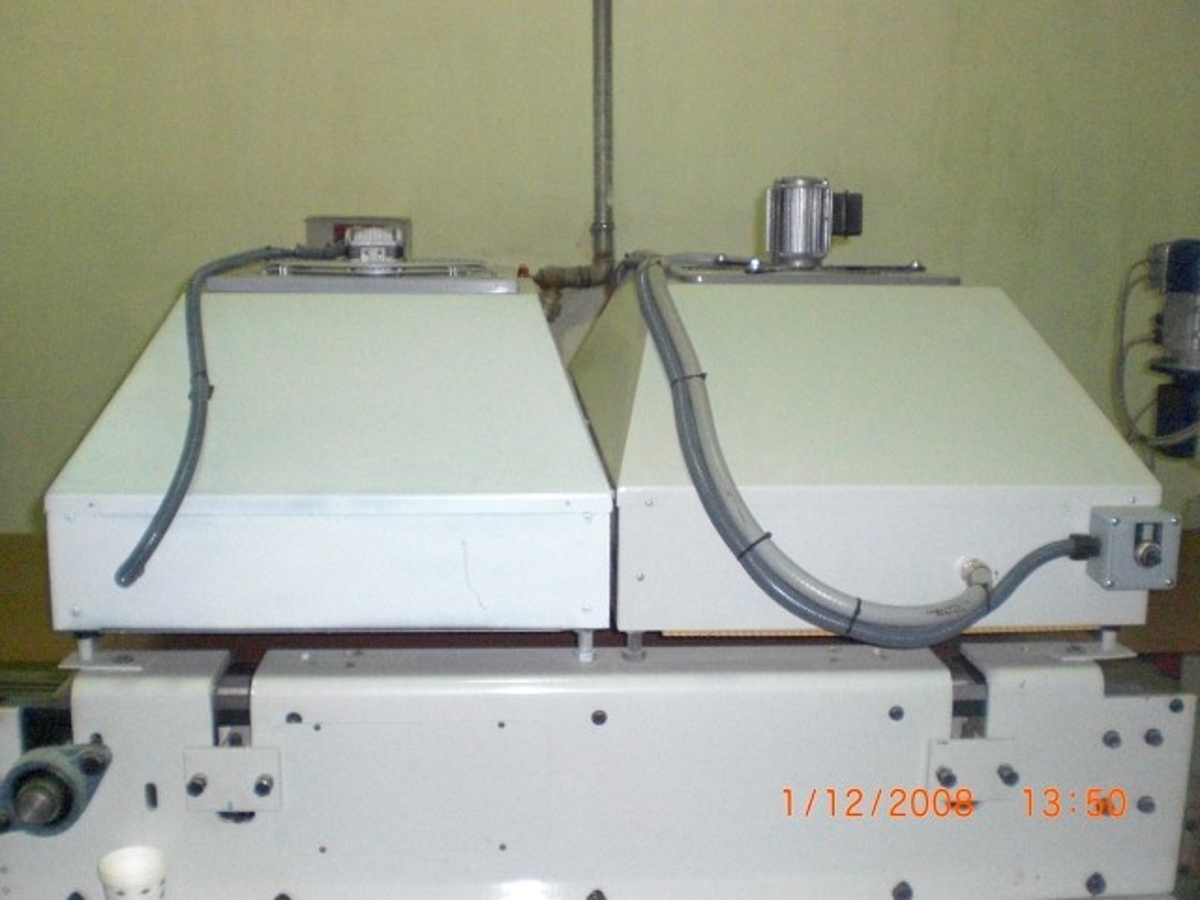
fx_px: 1317
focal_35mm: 38
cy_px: 450
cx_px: 600
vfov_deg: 37.7
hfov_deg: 49.0
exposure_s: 1/60
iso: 800
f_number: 3.1
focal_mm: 6.3
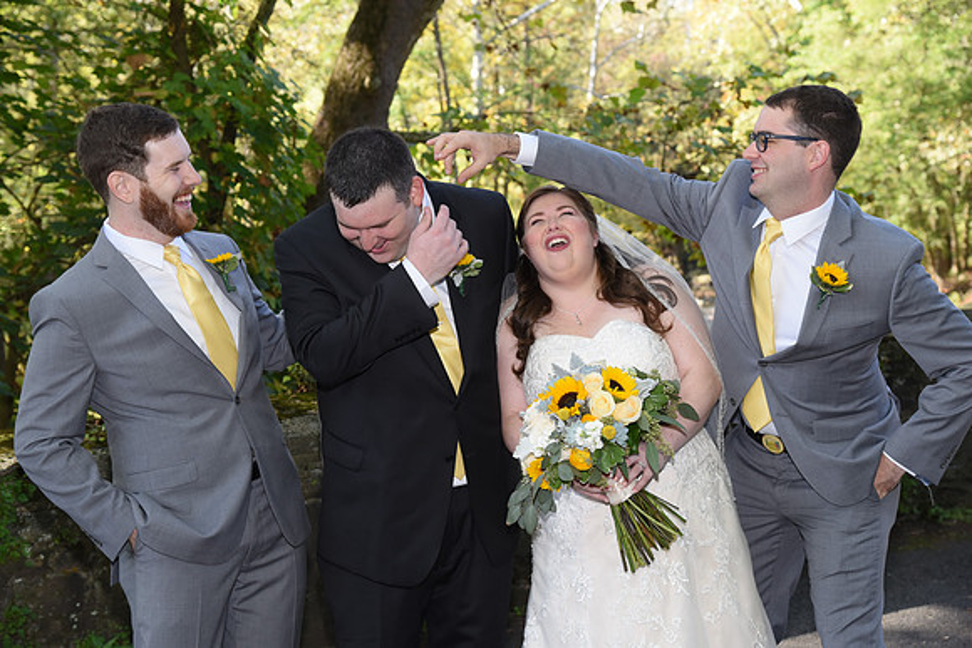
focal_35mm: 65
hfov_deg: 31.0
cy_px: 324
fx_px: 1755
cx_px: 486
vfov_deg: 20.9
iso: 640
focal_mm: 65
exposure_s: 1/200
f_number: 5.6
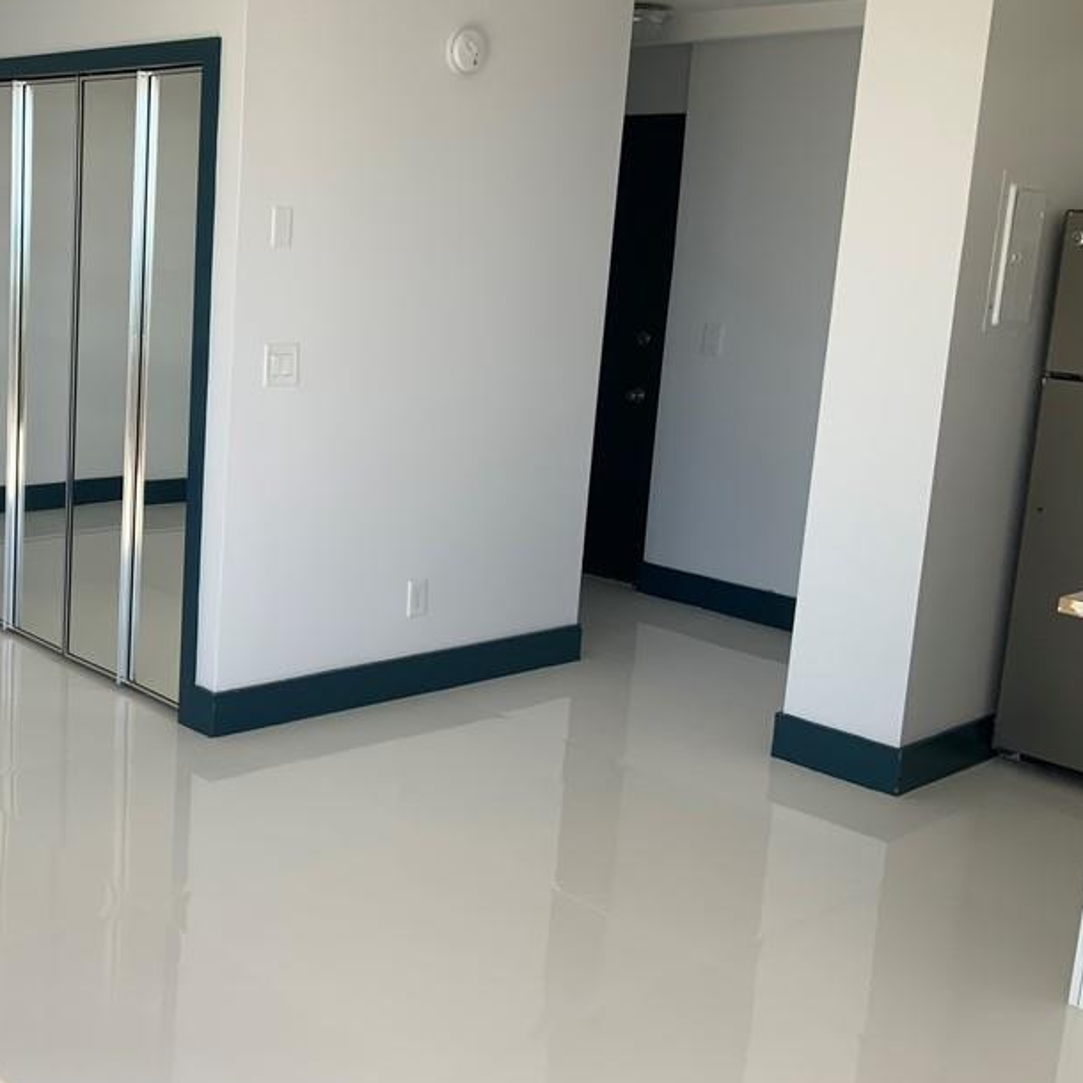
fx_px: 1522
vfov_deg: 39.2
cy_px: 508
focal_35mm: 43
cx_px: 250
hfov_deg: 38.0
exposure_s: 1/143
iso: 16
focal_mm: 3
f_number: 1.8
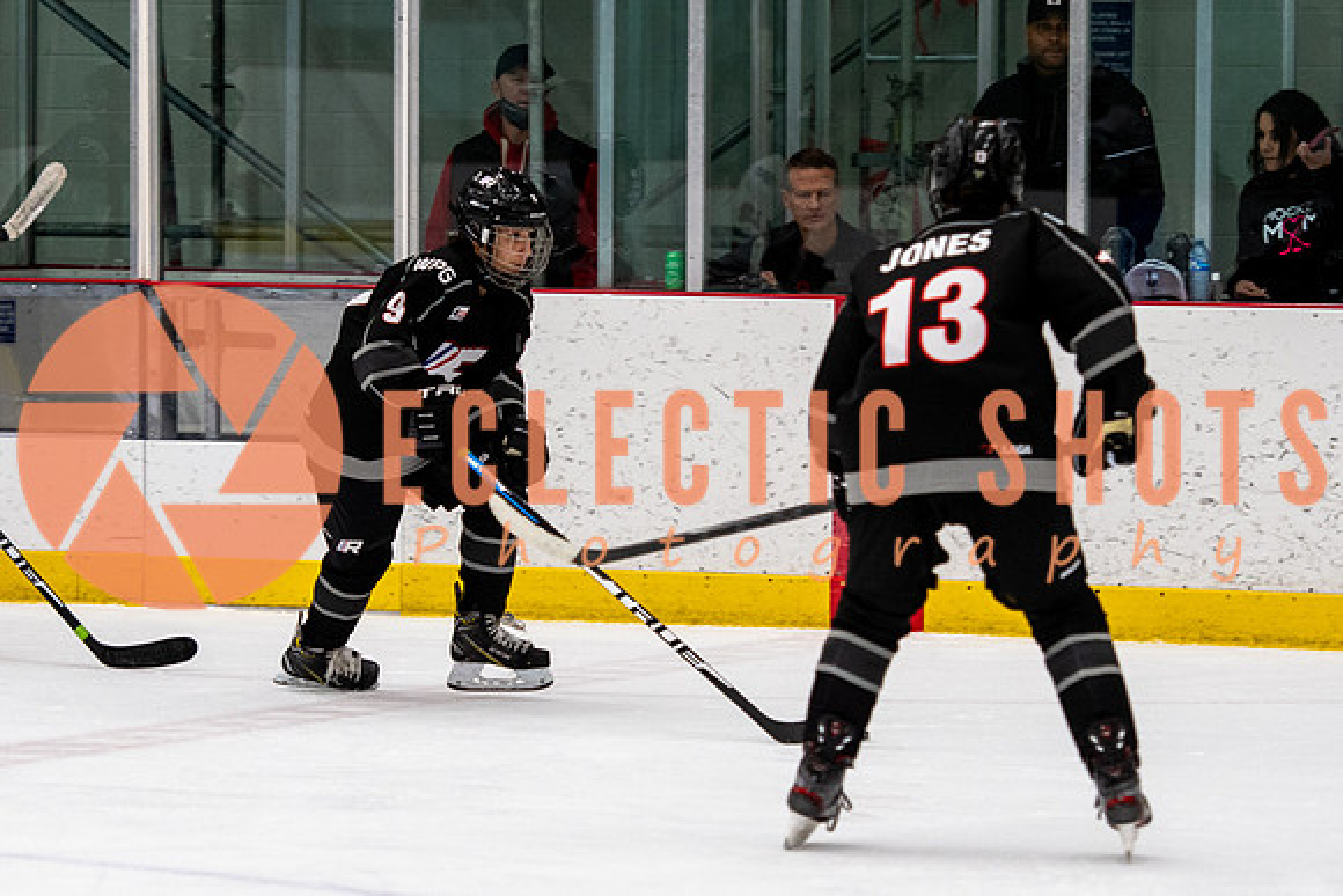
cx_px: 509
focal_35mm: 241
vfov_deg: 5.7
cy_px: 379
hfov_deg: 8.5
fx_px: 8996
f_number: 2.8
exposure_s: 1/640
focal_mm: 116
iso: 1250
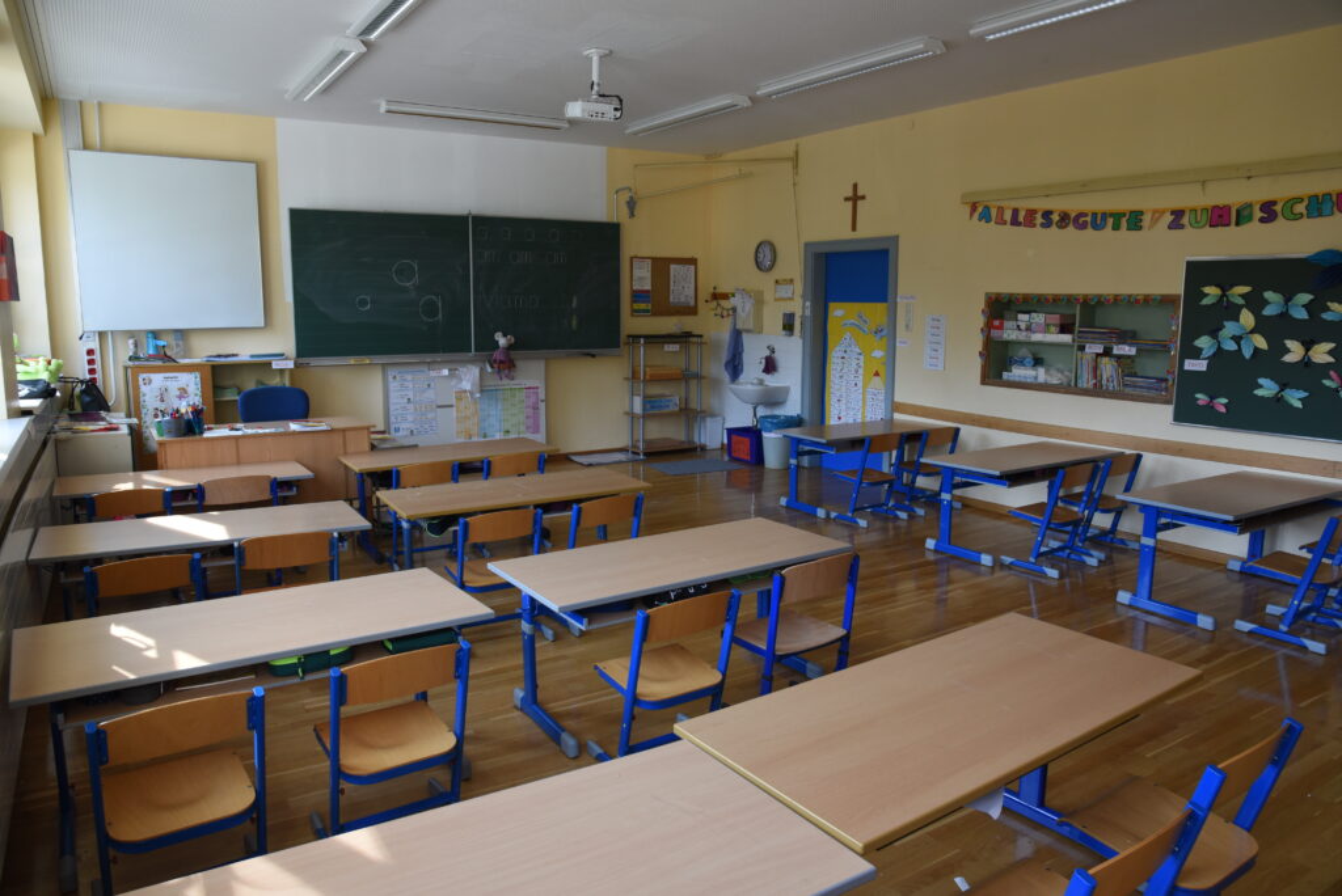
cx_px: 671
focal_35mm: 24
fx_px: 895
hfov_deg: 73.7
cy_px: 448
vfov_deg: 53.2
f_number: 11
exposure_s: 1/40
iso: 800
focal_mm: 24
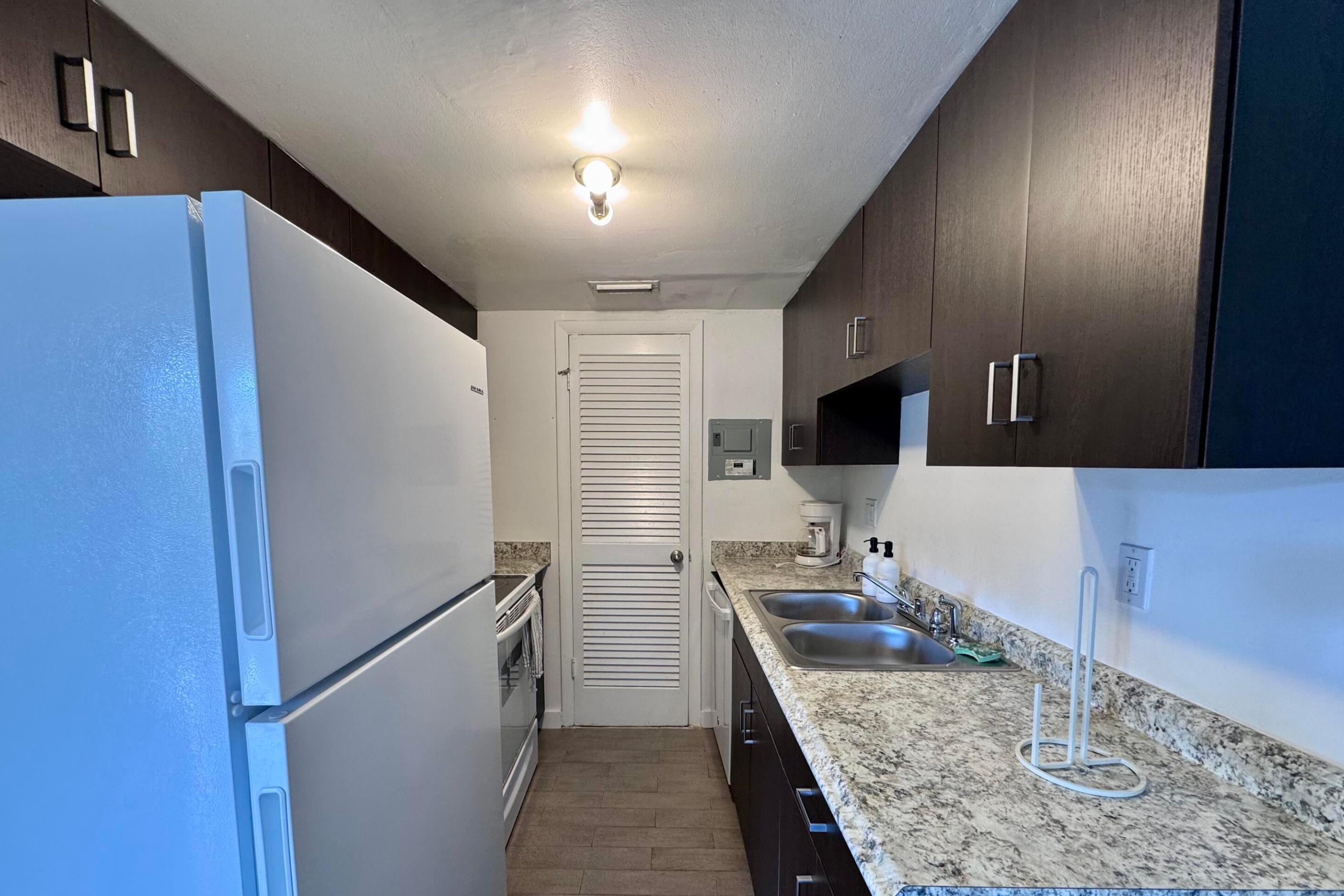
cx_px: 661
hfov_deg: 100.4
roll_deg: +0.9
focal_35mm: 15
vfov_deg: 76.8
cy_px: 514
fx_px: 560
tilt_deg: -5.3
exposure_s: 1/120
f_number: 2.2
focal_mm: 2.22
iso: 160
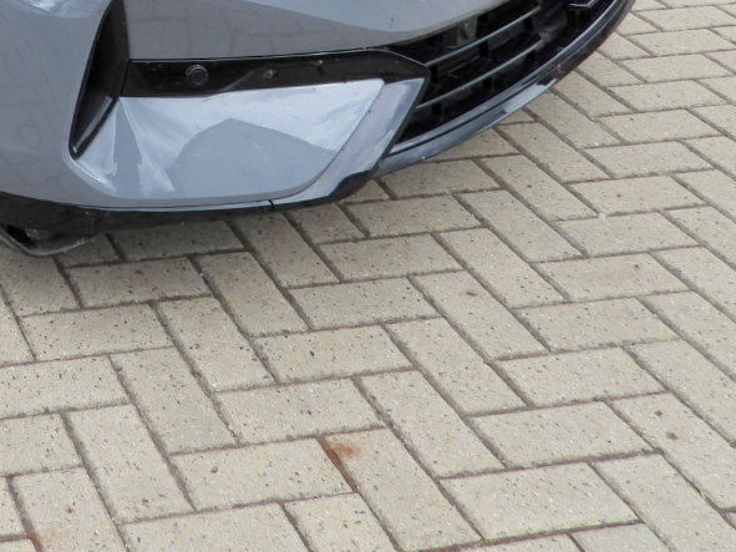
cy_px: -178
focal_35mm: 65
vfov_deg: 20.5
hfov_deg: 26.4
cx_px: -158
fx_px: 1382
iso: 100
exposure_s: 1/800
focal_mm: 4.3
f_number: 2.8
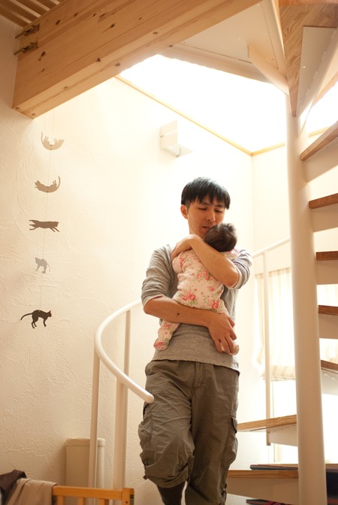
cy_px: 252
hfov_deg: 30.0
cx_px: 169
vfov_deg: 43.6
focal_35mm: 45
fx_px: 632
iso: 400
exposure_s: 1/80
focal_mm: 30
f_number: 1.4
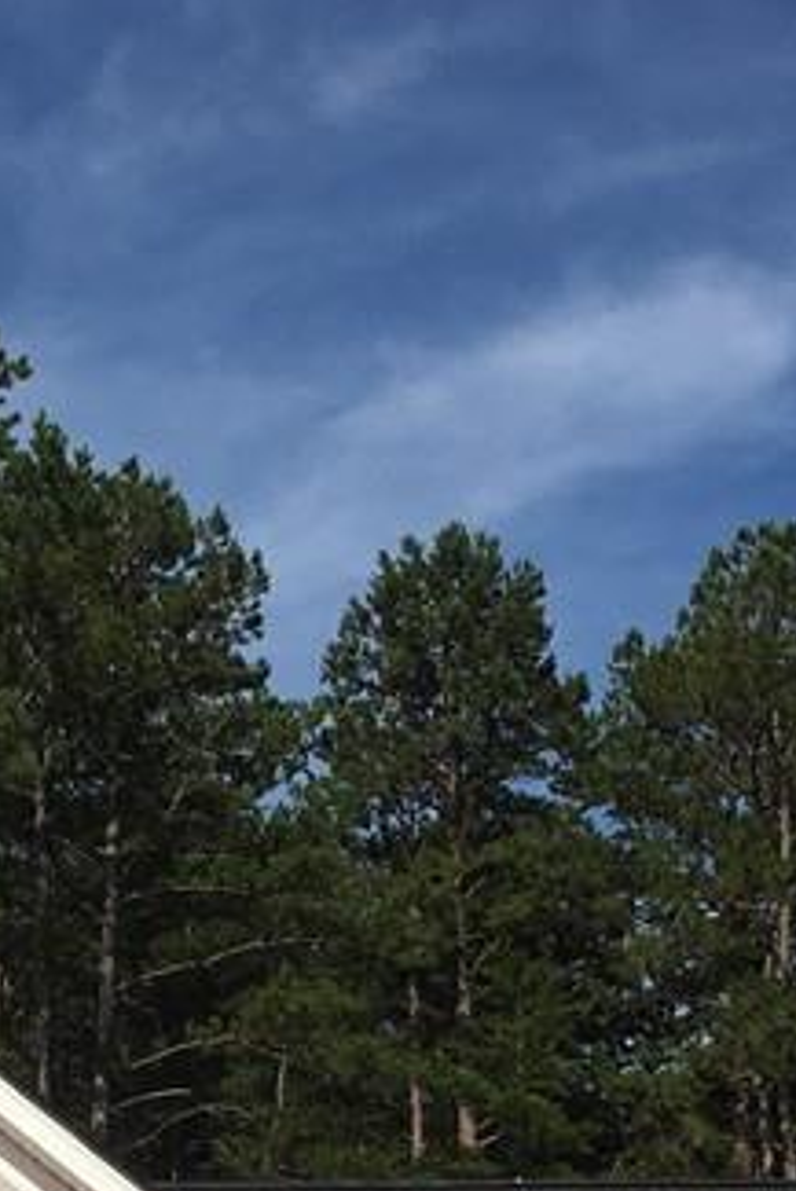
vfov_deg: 20.6
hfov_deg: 14.3
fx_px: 3147
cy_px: 1250
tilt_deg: +14.7
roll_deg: +0.0
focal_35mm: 95
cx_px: 161
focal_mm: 4.15
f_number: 2.2
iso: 25
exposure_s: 1/3344
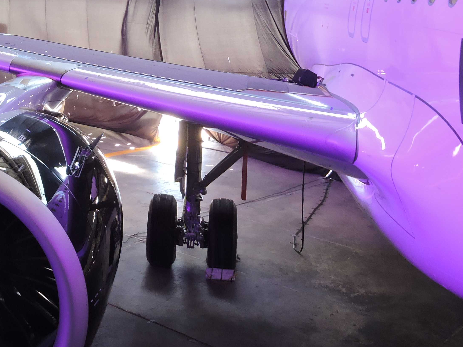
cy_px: 31
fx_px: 789
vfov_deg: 24.1
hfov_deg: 31.2
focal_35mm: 59
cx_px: 45
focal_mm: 5
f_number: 3.5
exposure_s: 1/30
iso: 180
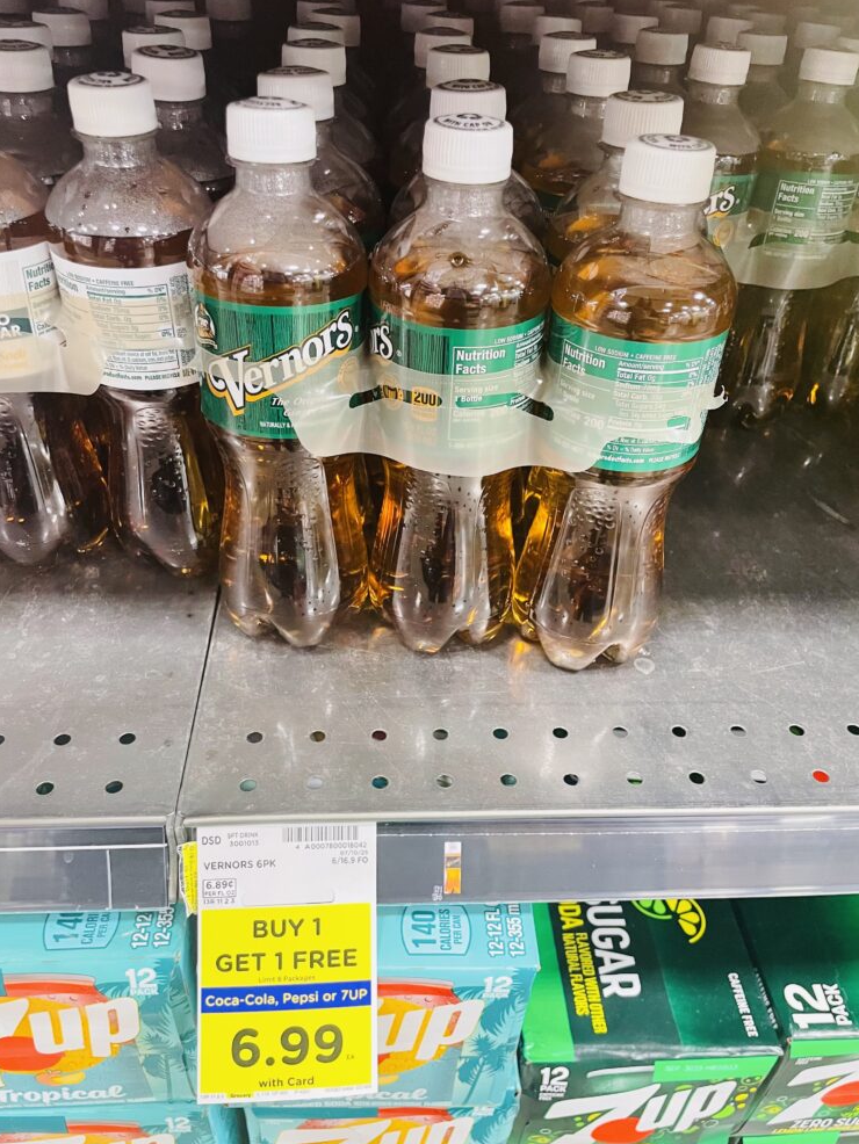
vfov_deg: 65.3
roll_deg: -3.5
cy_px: 587
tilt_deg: -38.7
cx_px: 423
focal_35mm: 27
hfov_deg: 51.4
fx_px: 893
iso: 320
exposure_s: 1/60
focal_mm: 4.2
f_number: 1.6
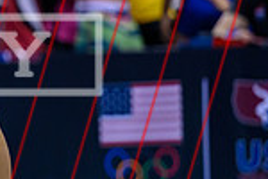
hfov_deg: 4.6
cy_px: 67
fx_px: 3305
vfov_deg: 3.1
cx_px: -230
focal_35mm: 444
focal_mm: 115
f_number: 2.8
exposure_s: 1/800
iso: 2500
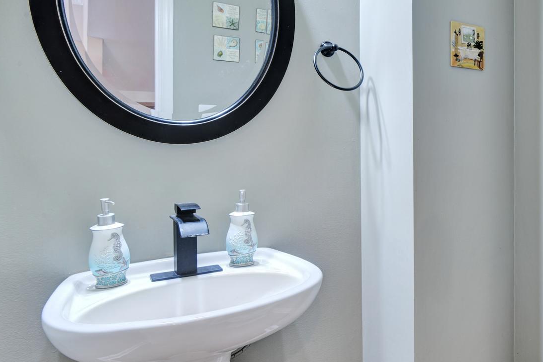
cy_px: 132
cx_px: 457
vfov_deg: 43.2
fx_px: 452
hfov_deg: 56.0
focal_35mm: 30
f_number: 14
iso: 100
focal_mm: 16
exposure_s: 1.3
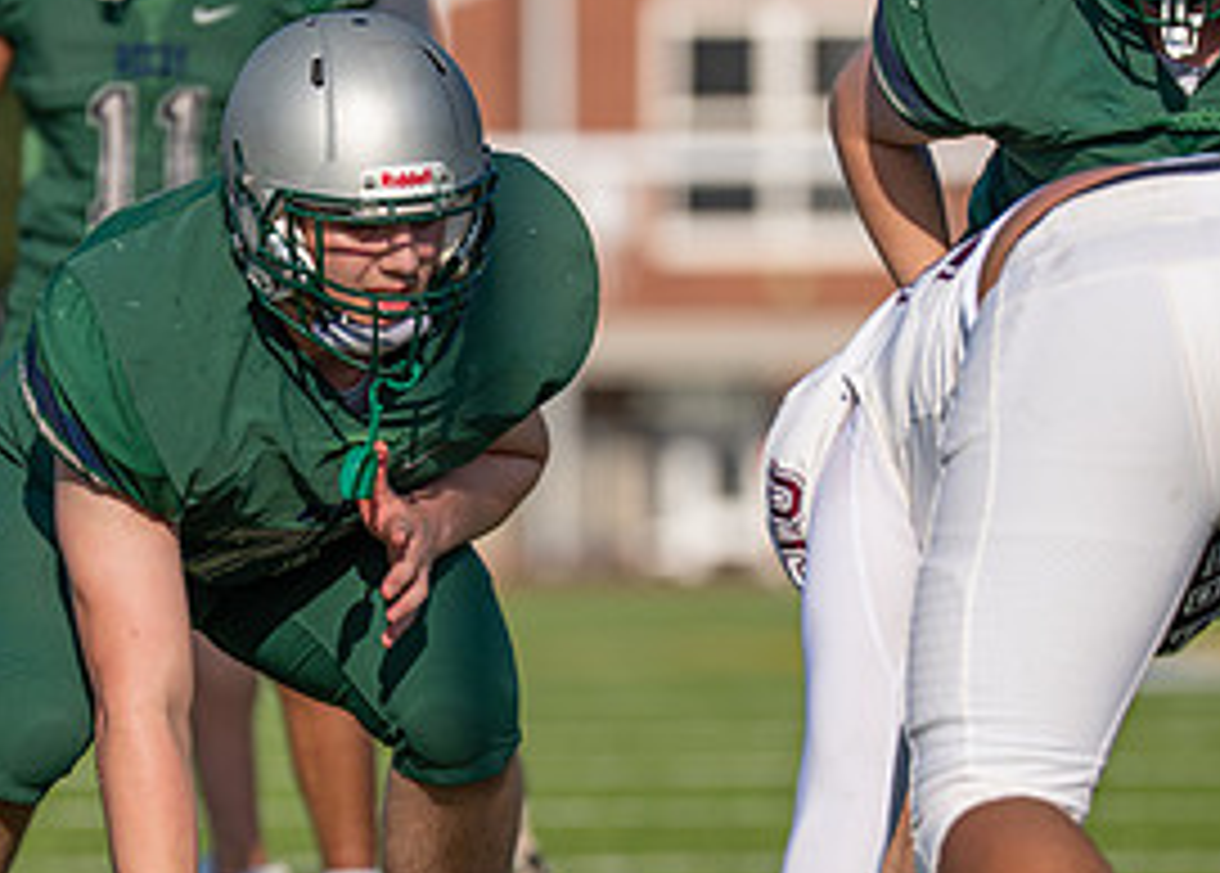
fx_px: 17095
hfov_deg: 4.1
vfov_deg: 2.9
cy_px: 514
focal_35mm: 493
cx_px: 387
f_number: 2.8
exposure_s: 1/3200
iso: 160
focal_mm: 200
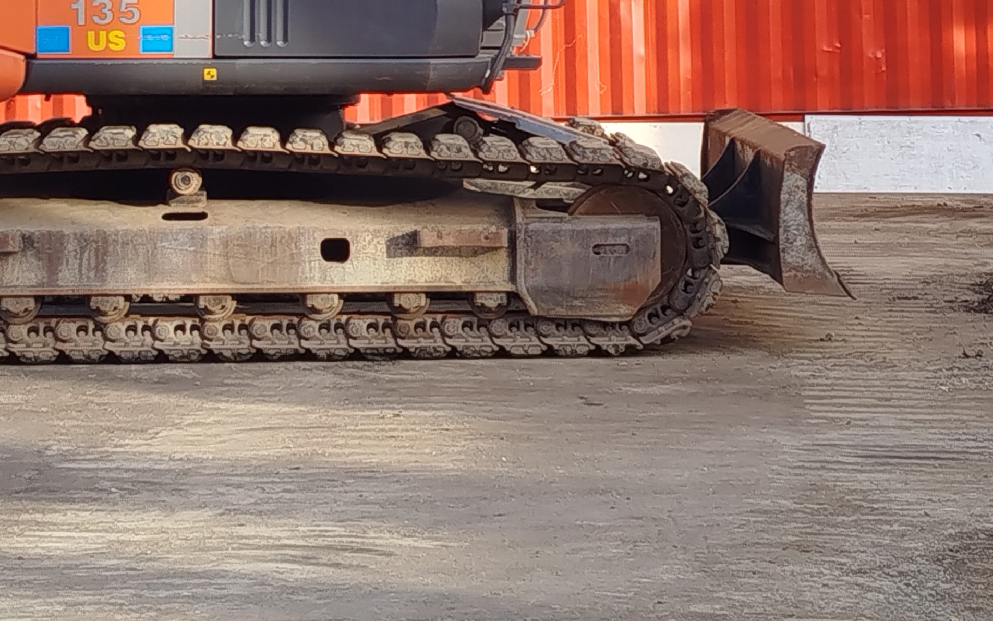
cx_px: 569
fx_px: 3193
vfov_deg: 10.9
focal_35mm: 118
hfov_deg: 17.7
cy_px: -158
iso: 50
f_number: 1.7
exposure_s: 1/184
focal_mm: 5.31
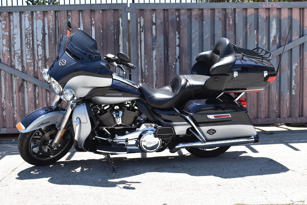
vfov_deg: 29.9
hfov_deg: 43.6
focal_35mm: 45
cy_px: 102
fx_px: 384
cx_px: 154
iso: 180
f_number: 8
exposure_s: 1/250
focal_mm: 30
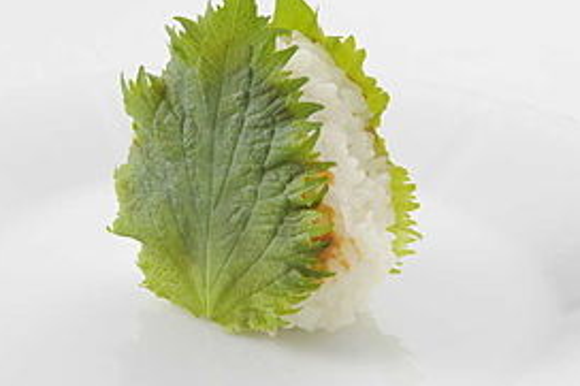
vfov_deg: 8.9
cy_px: 140
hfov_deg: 13.3
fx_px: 2480
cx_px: 248
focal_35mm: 154
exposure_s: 1/125
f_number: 11
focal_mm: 70
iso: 200
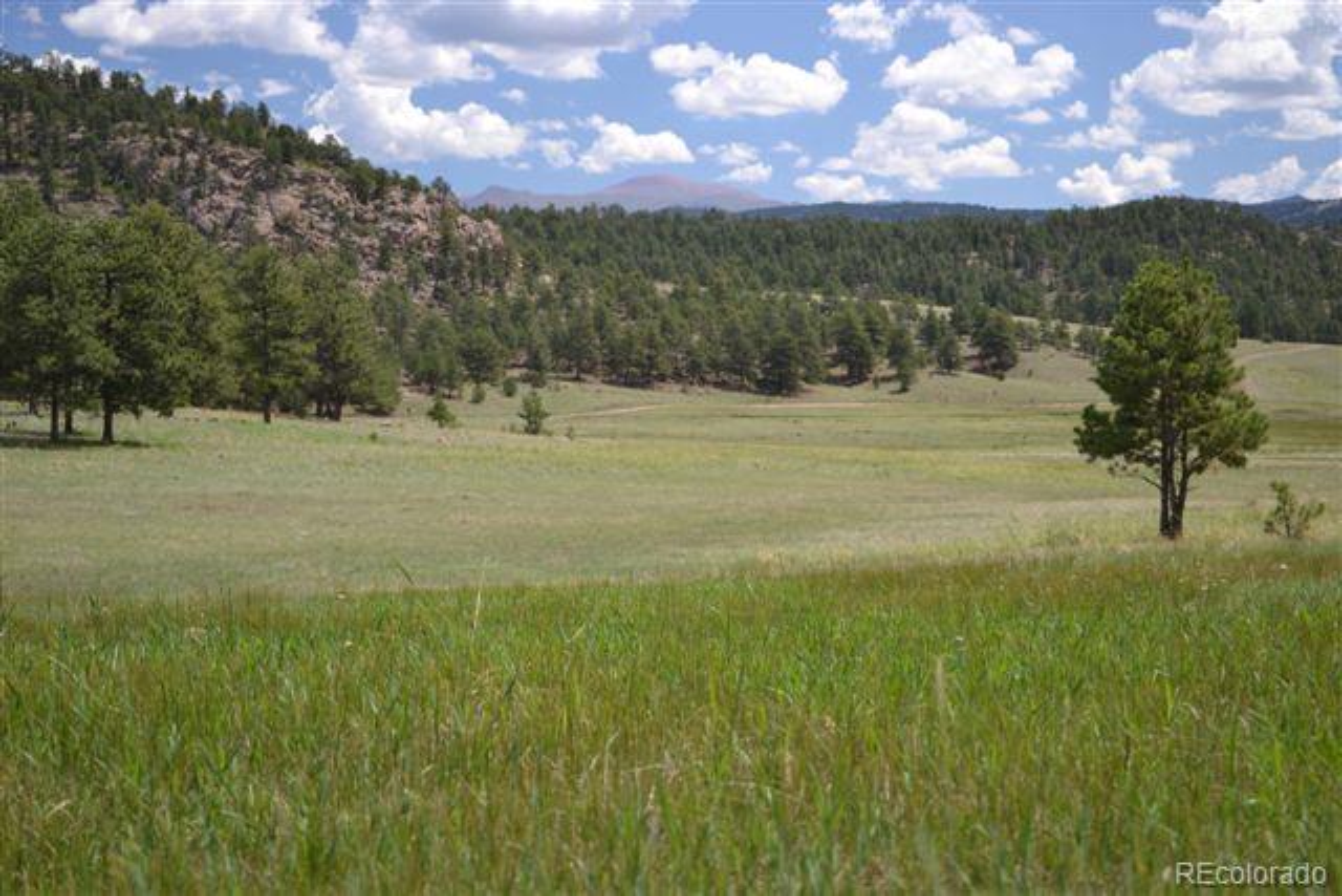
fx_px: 2237
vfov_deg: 22.6
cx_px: 671
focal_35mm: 60
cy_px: 448
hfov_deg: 33.4
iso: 110
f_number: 5.6
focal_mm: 40
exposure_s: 1/125
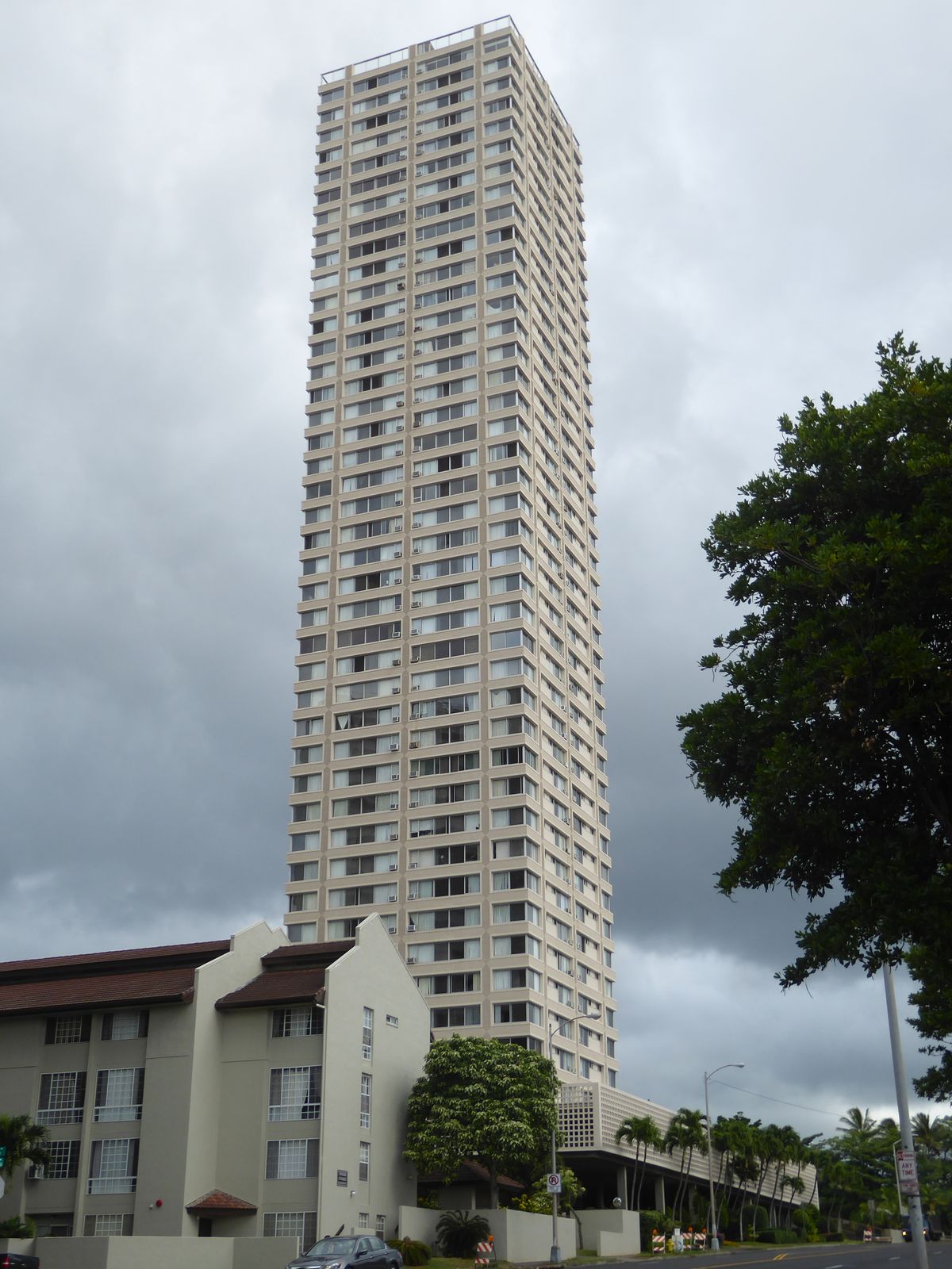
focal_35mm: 46
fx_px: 1687
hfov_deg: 31.5
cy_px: 634
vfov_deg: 41.2
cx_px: 476
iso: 80
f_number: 3.9
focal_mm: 7.8
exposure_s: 1/320
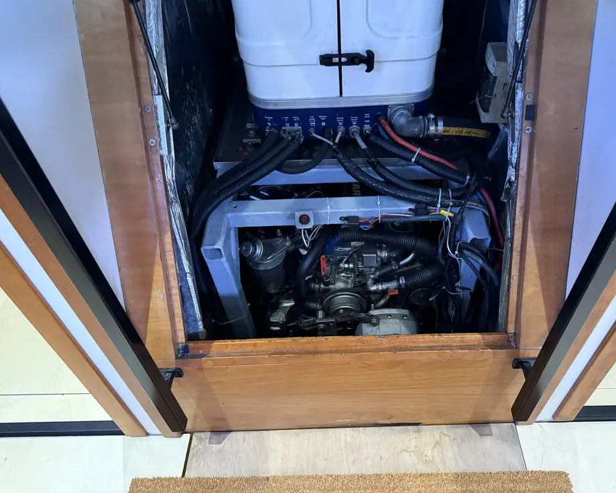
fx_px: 474
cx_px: 336
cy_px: 239
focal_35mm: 26
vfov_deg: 54.9
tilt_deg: -45.8
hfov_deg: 65.9
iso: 640
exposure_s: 1/60
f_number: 1.78
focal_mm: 6.76
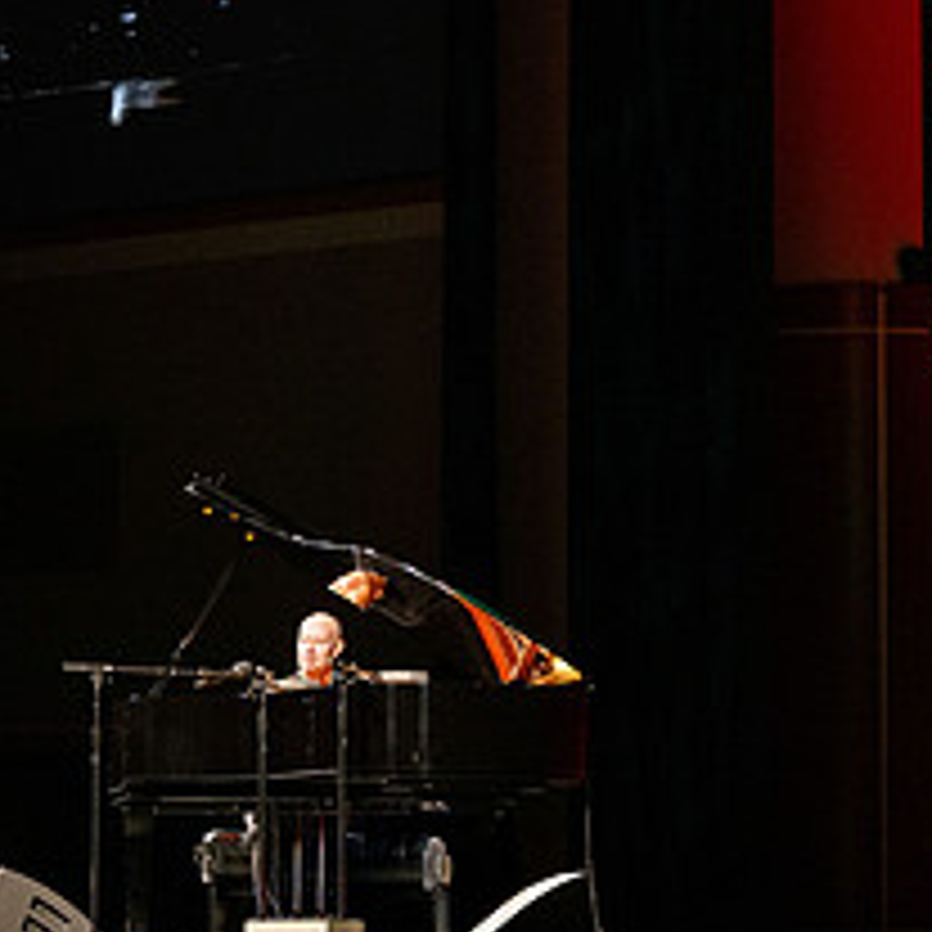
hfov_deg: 10.5
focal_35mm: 167
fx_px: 5087
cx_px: 572
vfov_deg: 10.4
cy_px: 209
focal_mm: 70
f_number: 2.8
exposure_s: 1/320
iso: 1000
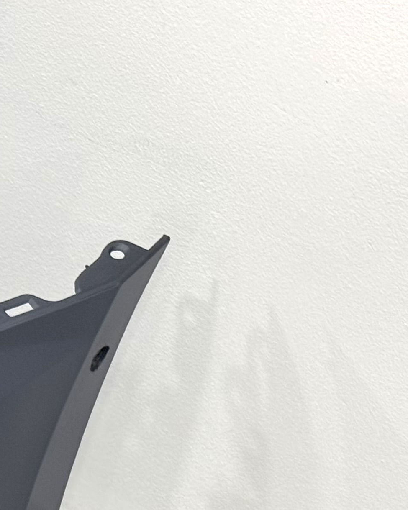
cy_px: 427
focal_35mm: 155
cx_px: -346
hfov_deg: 9.4
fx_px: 2340
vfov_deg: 12.4
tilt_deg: -45.4
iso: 64
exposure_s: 1/429
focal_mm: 6.76
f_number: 1.78
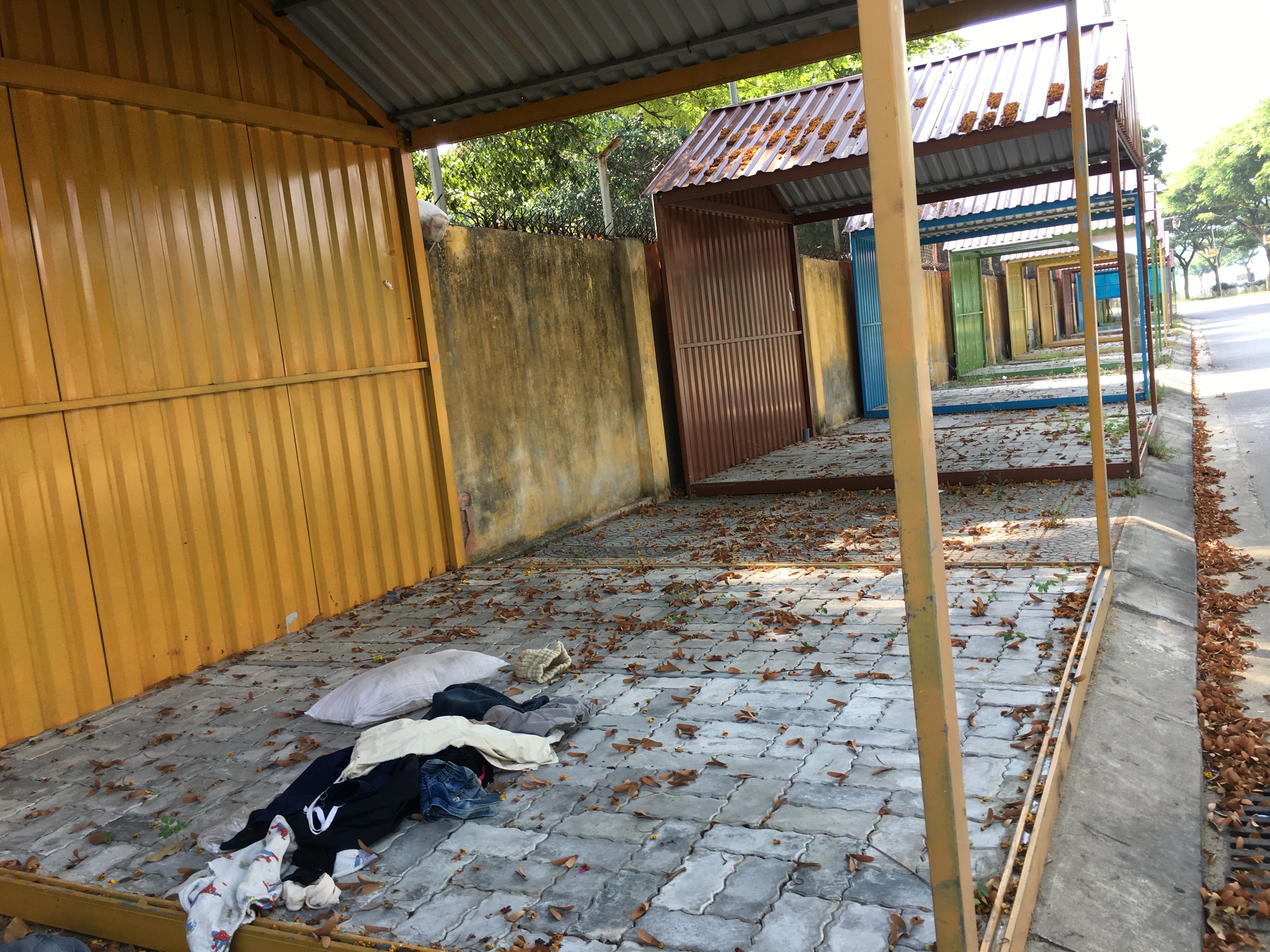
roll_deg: +7.1
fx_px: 1064
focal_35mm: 29
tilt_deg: -4.8
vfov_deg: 48.2
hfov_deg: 61.7
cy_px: 476
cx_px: 635
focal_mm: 4.15
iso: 25
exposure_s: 1/100
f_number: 2.2
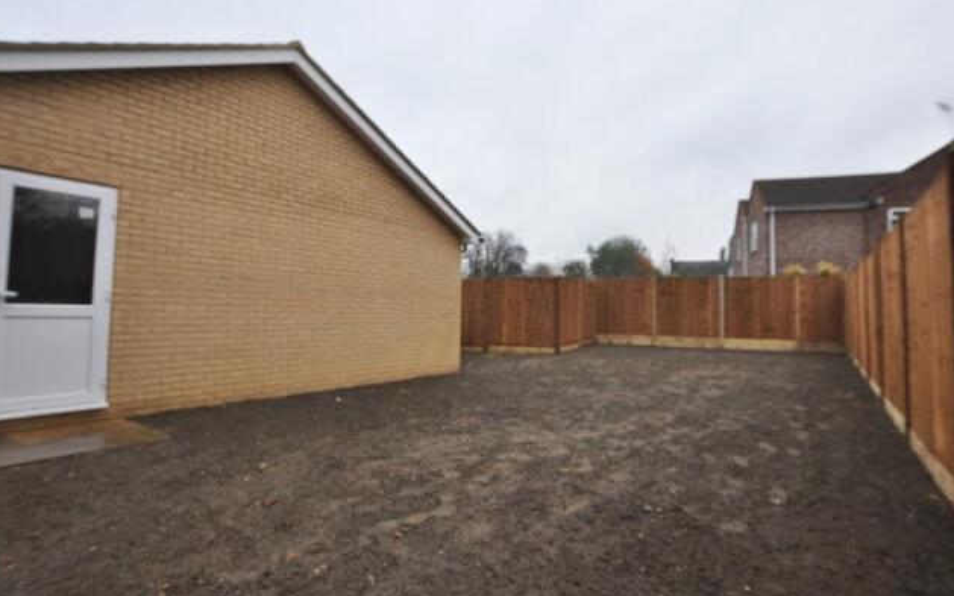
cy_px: 278
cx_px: 493
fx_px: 456
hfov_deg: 92.6
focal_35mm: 18
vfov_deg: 66.3
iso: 360
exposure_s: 1/125
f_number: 5.6
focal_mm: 11
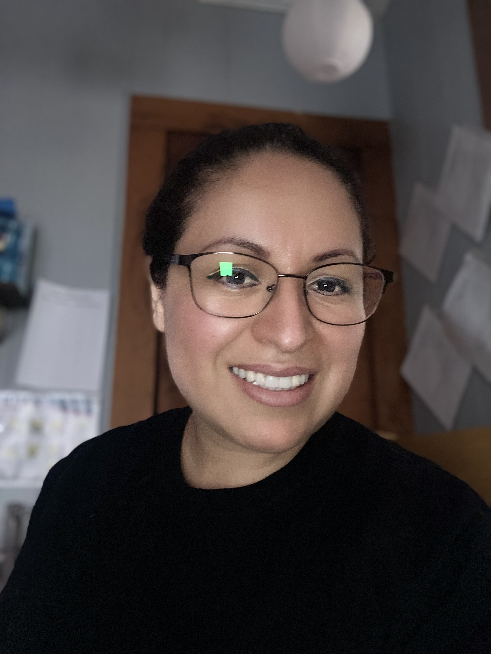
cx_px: 246
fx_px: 605
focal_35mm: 32
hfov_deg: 44.2
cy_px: 327
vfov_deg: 56.8
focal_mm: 2.87
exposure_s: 1/31
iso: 160
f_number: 2.2
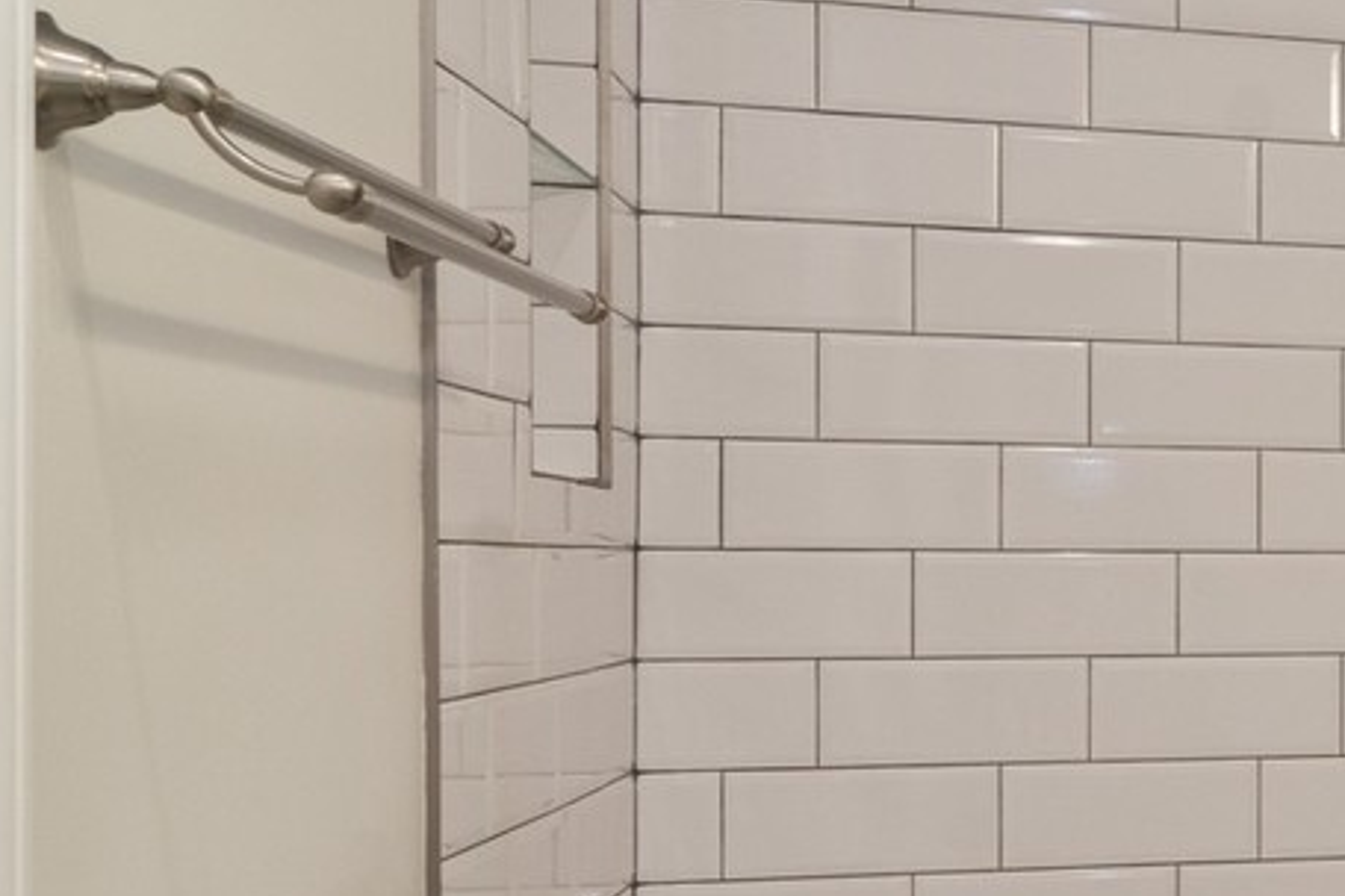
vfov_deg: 21.2
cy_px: 548
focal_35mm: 64
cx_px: 2186
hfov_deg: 23.1
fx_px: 2391
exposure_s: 1/6
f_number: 8
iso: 200
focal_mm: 12
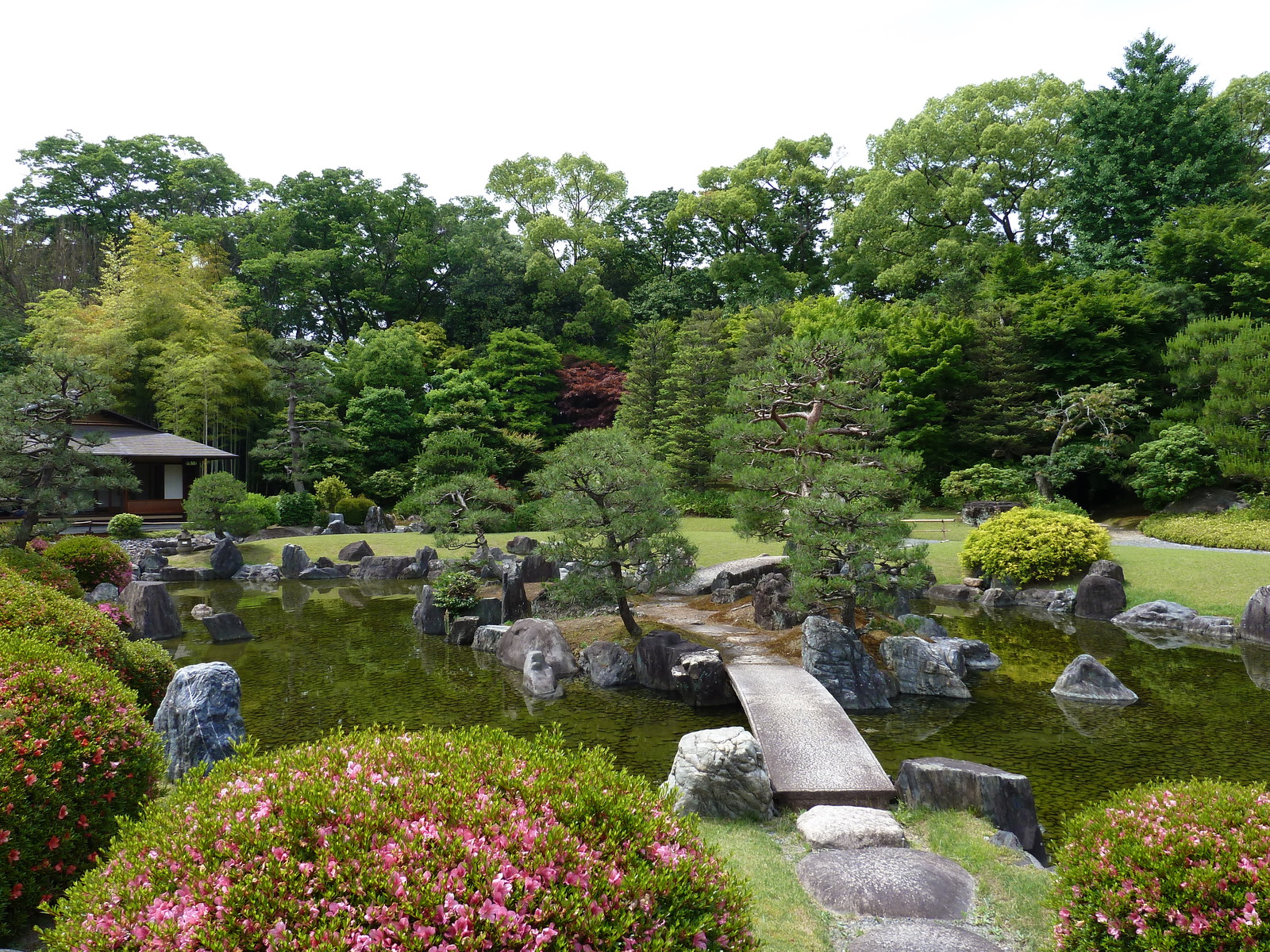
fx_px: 917
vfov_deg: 54.9
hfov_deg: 69.4
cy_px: 476
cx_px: 635
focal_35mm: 25
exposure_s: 1/250
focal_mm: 4.1
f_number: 4
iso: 80
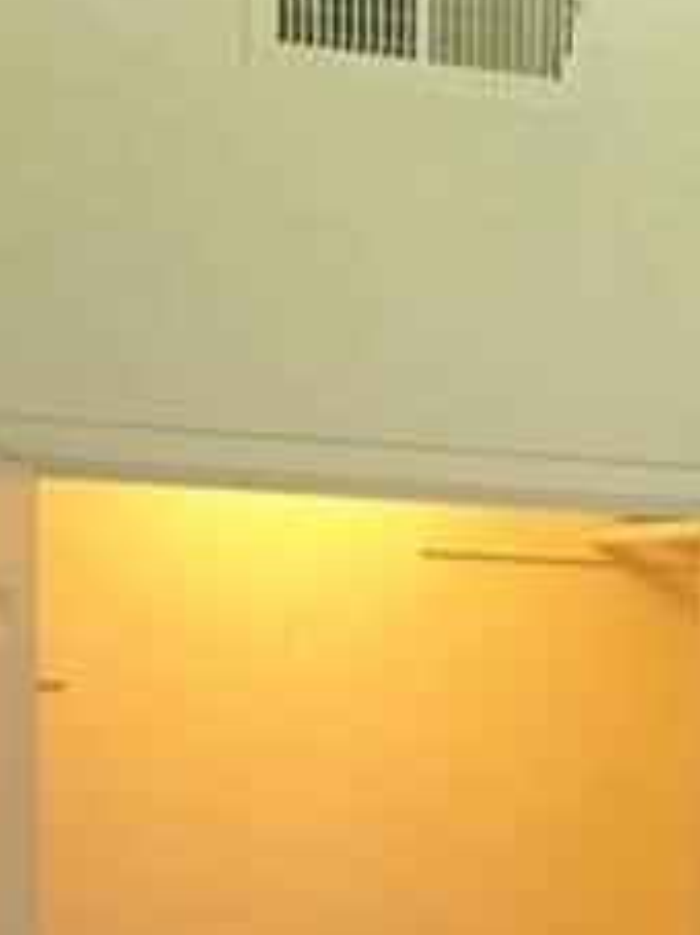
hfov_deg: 14.3
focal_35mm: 98
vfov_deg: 19.2
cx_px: 976
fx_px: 2645
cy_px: 1021
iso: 64
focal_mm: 4.15
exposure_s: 1/15
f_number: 2.2
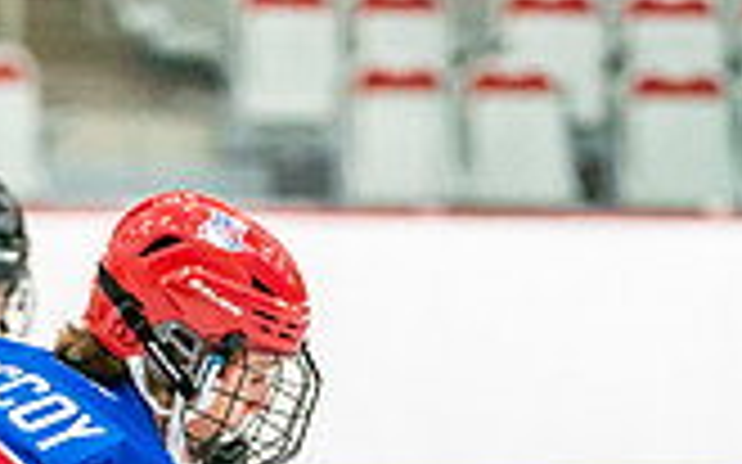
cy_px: 854
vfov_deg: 2.6
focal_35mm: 499
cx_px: -20
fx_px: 10087
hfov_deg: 4.2
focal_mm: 125
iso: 3200
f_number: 2.8
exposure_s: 1/1250
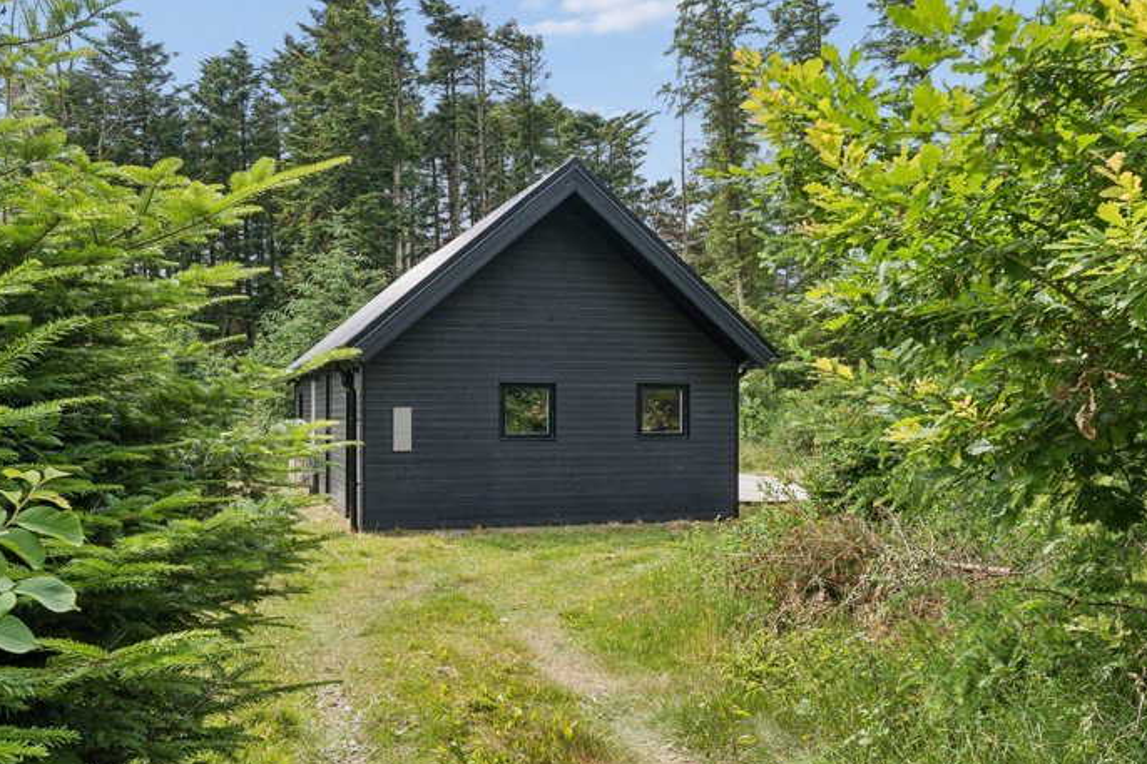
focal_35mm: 35
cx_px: 580
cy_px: 404
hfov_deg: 54.4
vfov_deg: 37.8
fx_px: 1115
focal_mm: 20
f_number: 8
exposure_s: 1/200
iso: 250
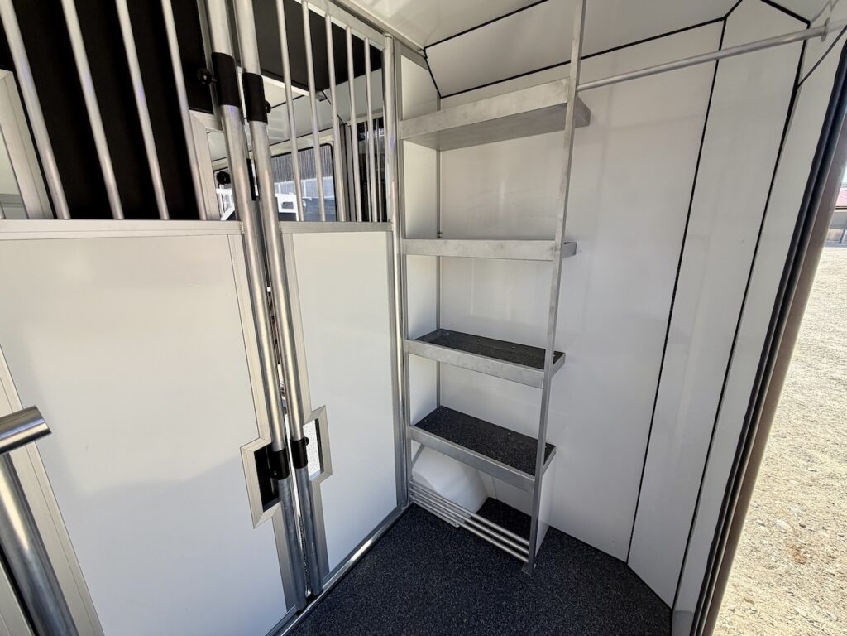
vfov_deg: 85.7
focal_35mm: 14
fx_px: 343
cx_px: 424
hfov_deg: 102.1
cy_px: 318
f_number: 2.2
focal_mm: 2.22
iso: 64
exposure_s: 1/442
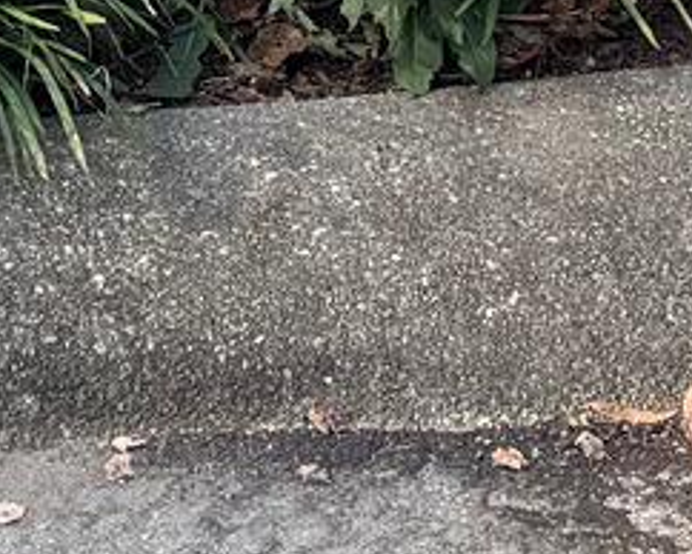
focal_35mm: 198
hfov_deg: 9.6
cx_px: -100
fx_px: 4058
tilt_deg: +0.1
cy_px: -1585
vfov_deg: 6.5
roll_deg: +0.2
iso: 80
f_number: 1.78
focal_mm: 6.76
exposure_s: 1/383
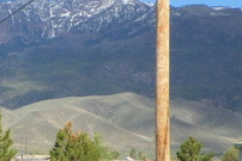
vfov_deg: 8.7
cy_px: 98
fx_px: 1063
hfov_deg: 12.7
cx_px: -49
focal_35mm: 158
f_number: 5
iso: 64
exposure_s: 1/500
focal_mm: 8.5
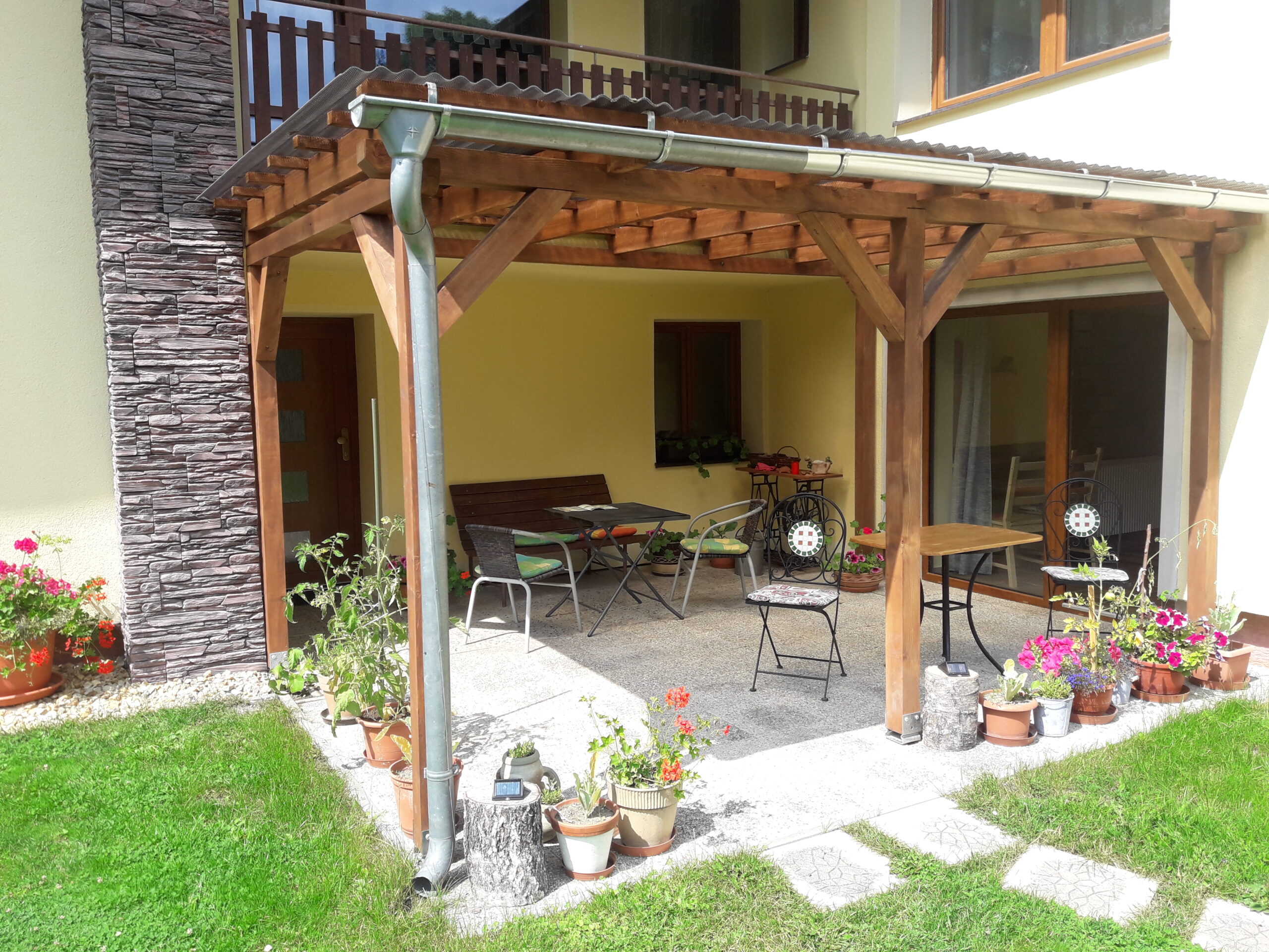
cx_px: 634
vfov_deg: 49.7
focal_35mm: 28
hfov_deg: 63.4
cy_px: 476
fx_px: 1026
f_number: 1.9
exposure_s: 1/703
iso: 40
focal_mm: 3.7
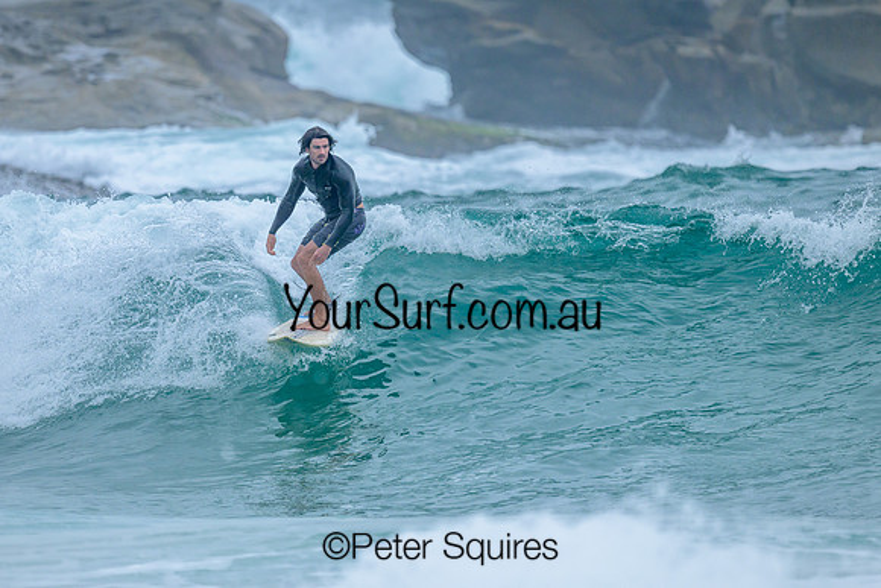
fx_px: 23730
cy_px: 263
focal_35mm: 969
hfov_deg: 2.1
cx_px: 357
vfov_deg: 1.4
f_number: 6.3
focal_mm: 800
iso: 500
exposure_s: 1/2500
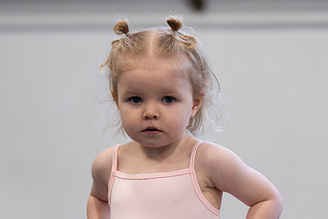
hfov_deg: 9.0
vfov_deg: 6.0
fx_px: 2078
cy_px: 170
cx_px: 181
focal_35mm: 228
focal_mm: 135
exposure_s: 1/160
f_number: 2.8
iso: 1000
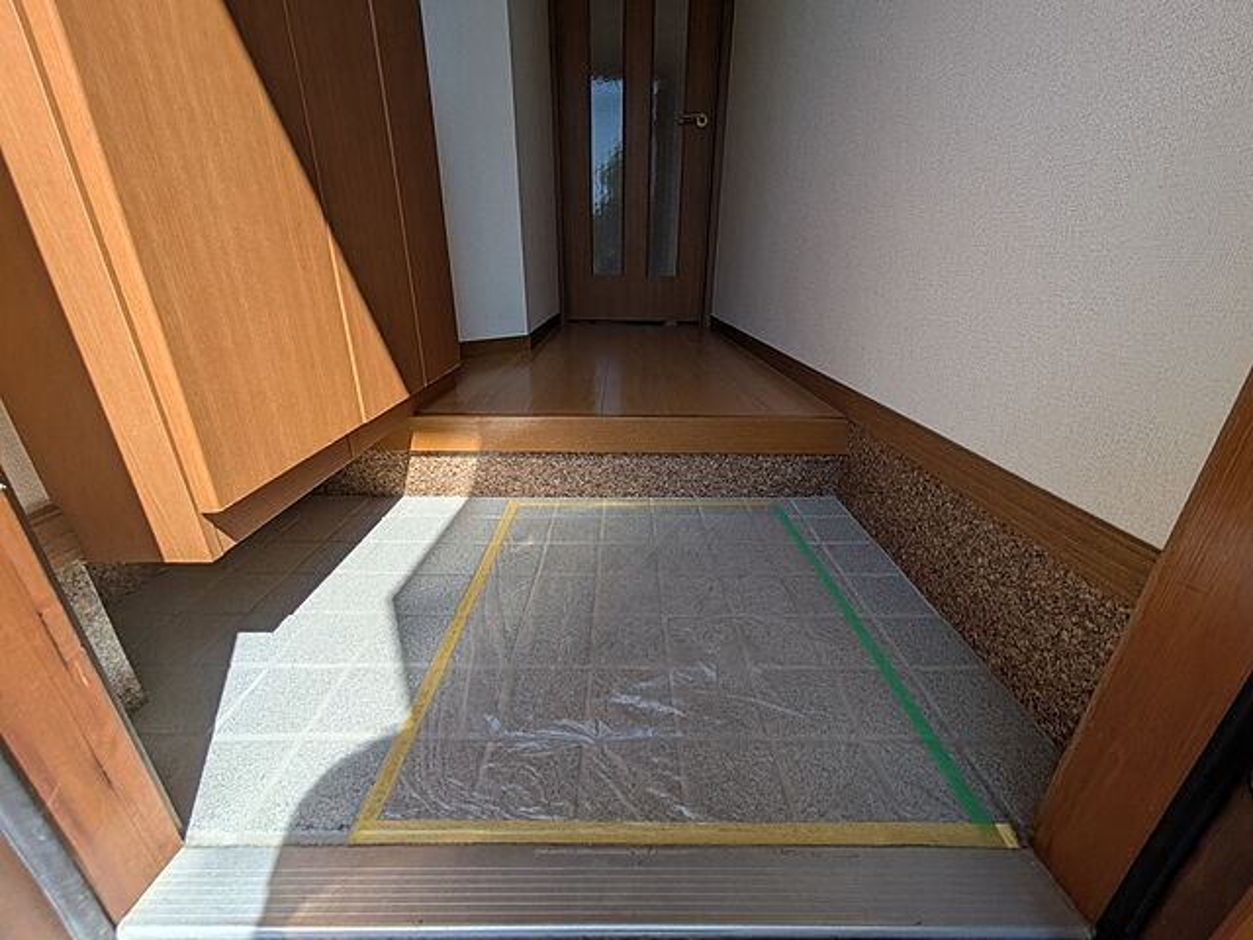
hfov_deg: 102.1
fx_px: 507
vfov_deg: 85.7
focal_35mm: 14
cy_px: 470
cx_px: 626
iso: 50
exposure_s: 1/1070
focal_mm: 1.83
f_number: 2.2
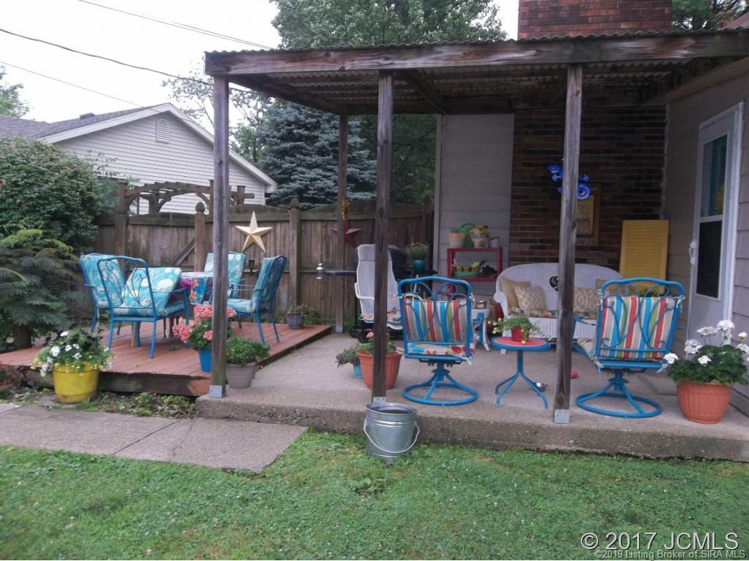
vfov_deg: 51.4
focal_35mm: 27
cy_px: 280
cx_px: 374
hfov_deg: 65.3
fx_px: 584
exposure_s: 1/60
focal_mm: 4.9
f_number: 3.5
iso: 160
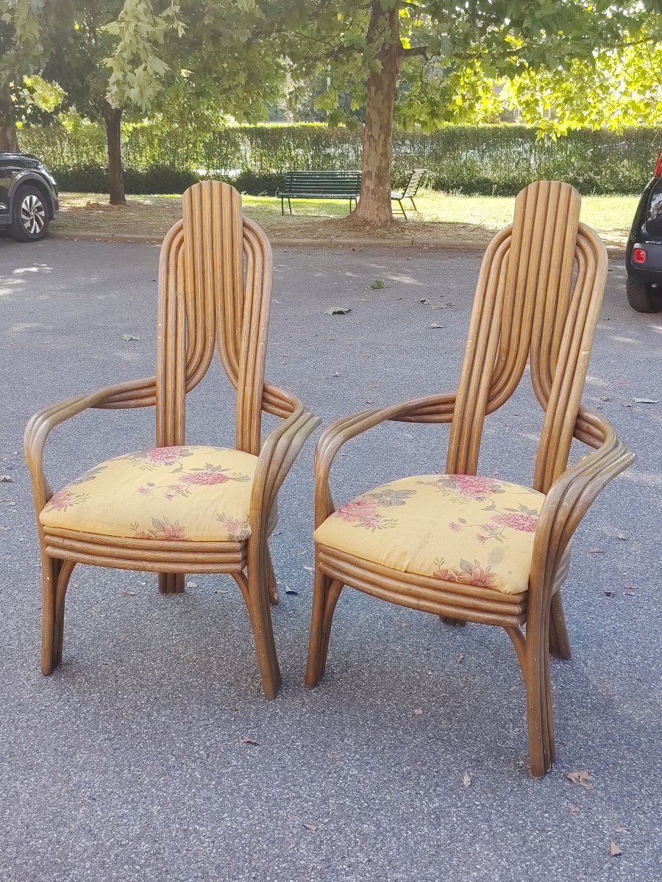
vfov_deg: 52.6
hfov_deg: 40.7
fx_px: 892
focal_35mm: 35
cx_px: 331
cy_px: 441
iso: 108
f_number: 1.75
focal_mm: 5.25
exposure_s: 1/100
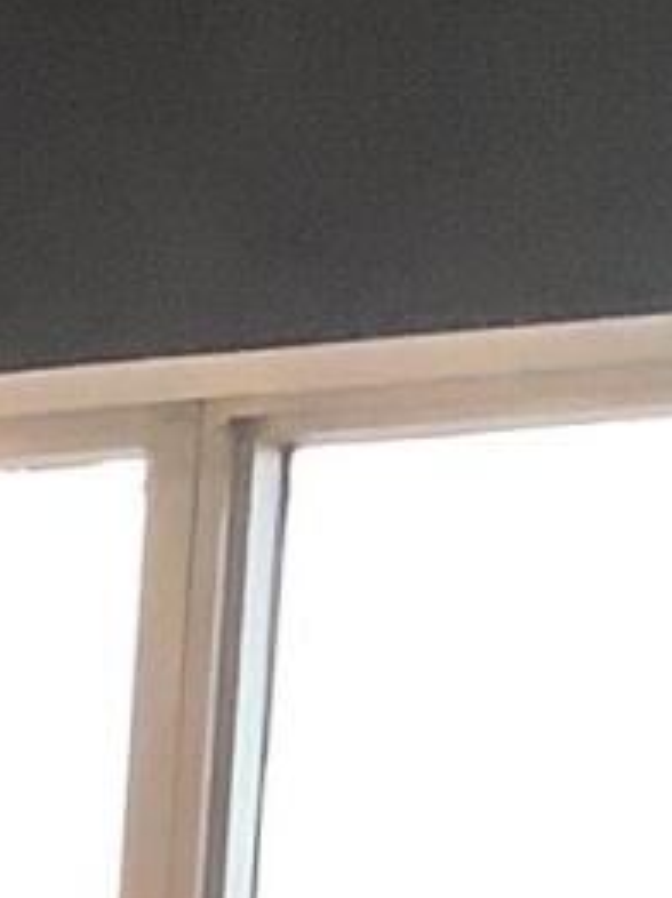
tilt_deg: -8.9
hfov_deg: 5.9
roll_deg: -1.9
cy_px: 2427
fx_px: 6145
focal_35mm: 237
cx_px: -1275
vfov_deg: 7.6
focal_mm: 3.3
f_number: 2.4
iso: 125
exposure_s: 1/60
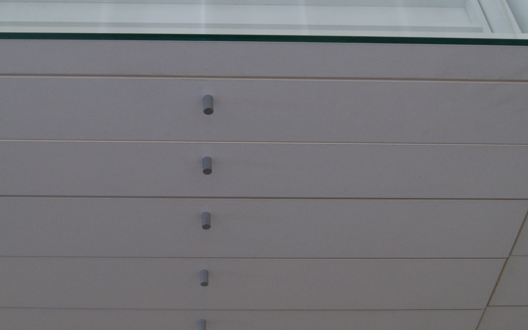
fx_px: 835
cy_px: 139
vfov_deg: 22.3
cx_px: 204
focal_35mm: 58
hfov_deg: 35.0
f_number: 3.5
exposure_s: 1/15
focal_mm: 20
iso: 400
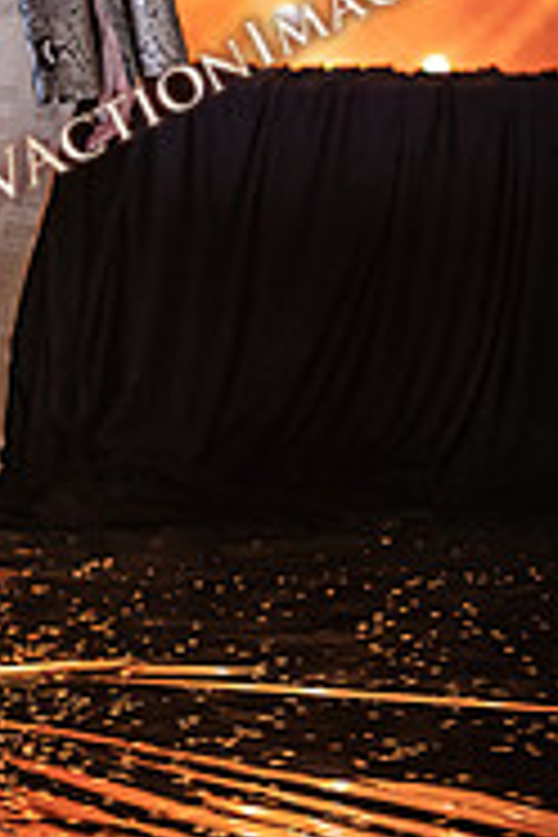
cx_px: -14
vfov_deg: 4.2
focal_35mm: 485
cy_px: 126
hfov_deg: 2.8
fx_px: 11275
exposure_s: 1/250
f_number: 2.8
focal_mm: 200
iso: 1600
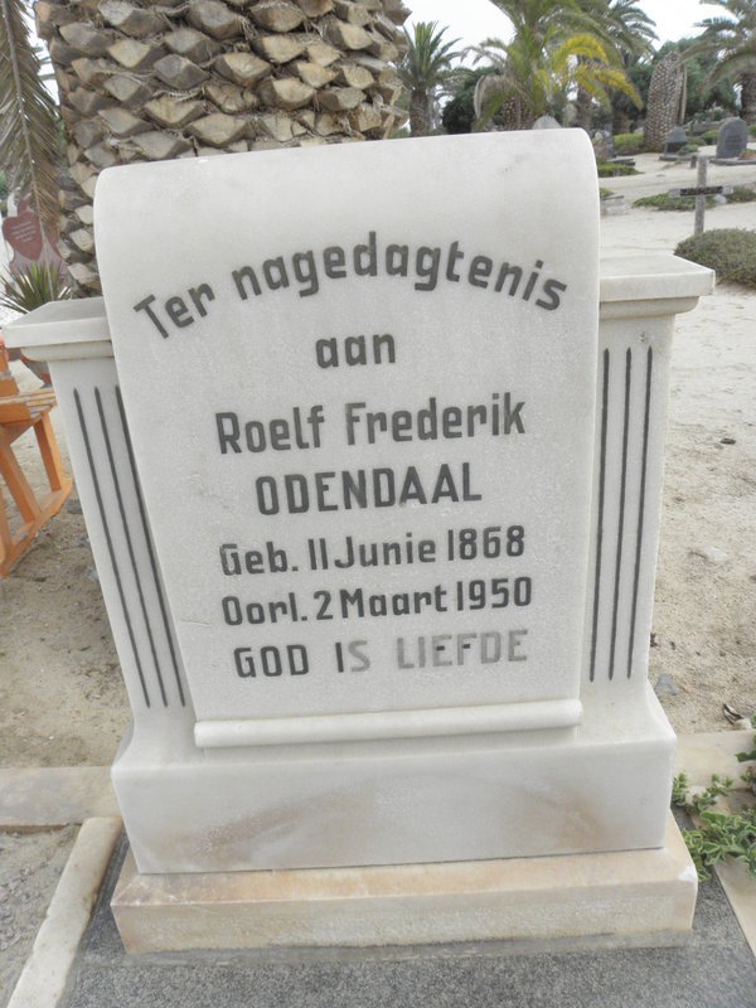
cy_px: 504
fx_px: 786
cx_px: 378
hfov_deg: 51.4
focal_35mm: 27
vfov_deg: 65.3
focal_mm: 4.83
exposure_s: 1/640
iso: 200
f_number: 5.6
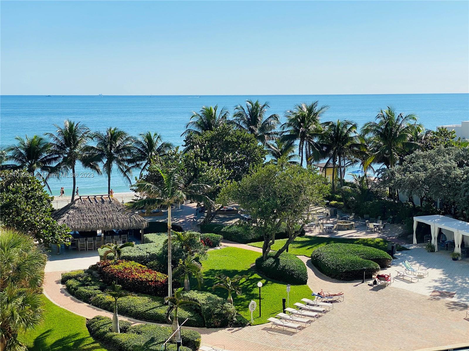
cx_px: 234
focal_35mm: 52
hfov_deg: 36.8
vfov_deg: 28.0
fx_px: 705
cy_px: 176
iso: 20
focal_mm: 6
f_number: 2
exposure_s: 1/2994
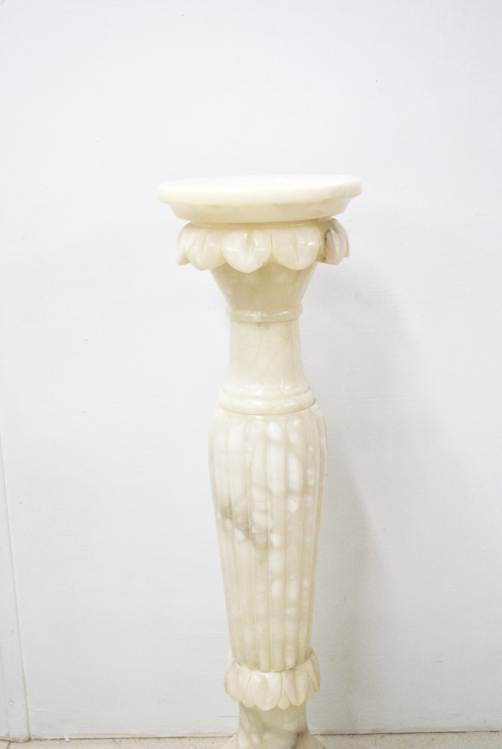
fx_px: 1001
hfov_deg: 28.2
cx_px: 251
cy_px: 374
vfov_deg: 41.1
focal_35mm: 48
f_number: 4.8
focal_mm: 32
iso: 400
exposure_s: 1/60
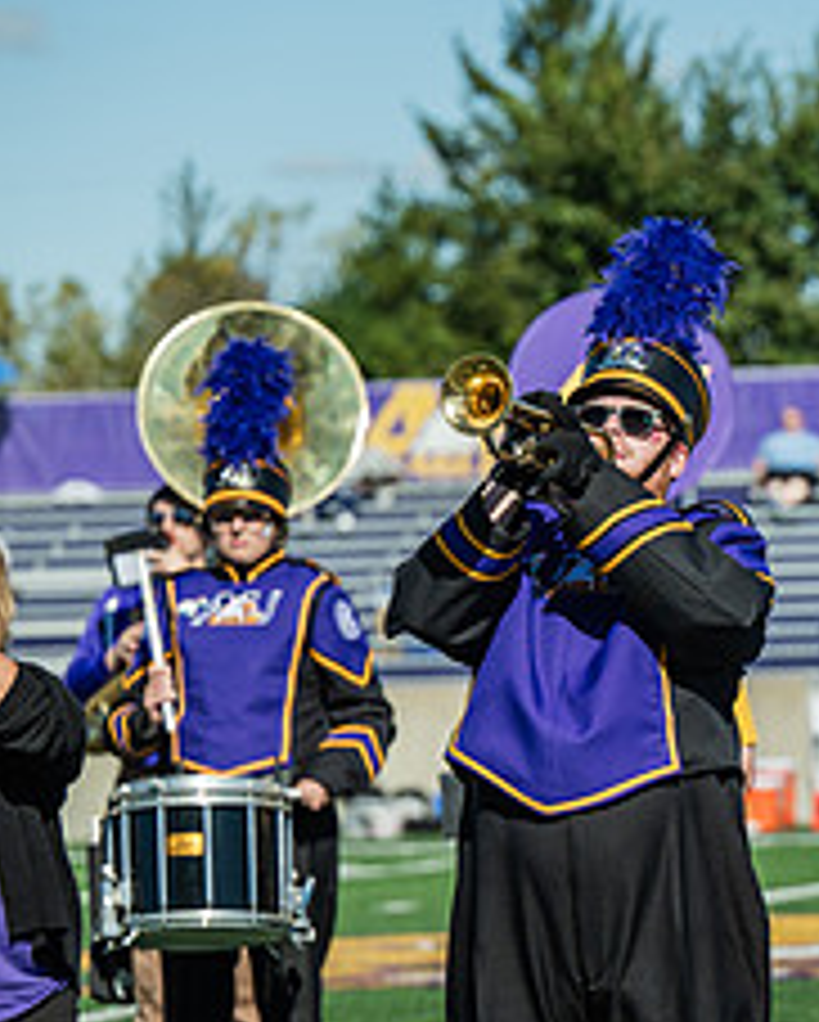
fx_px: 6959
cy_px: 759
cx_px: 1228
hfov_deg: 6.6
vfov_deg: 8.4
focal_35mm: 230
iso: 80
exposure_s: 1/1250
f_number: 3.2
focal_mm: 96
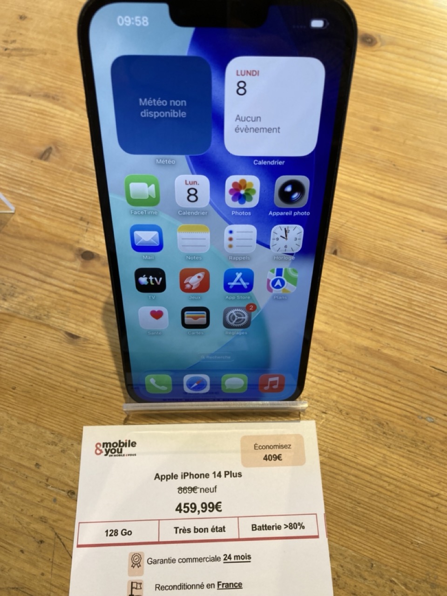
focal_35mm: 28
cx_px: 224
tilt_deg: -62.9
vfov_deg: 63.4
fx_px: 482
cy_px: 298
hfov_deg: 49.7
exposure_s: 1/100
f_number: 1.8
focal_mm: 3.99
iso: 80
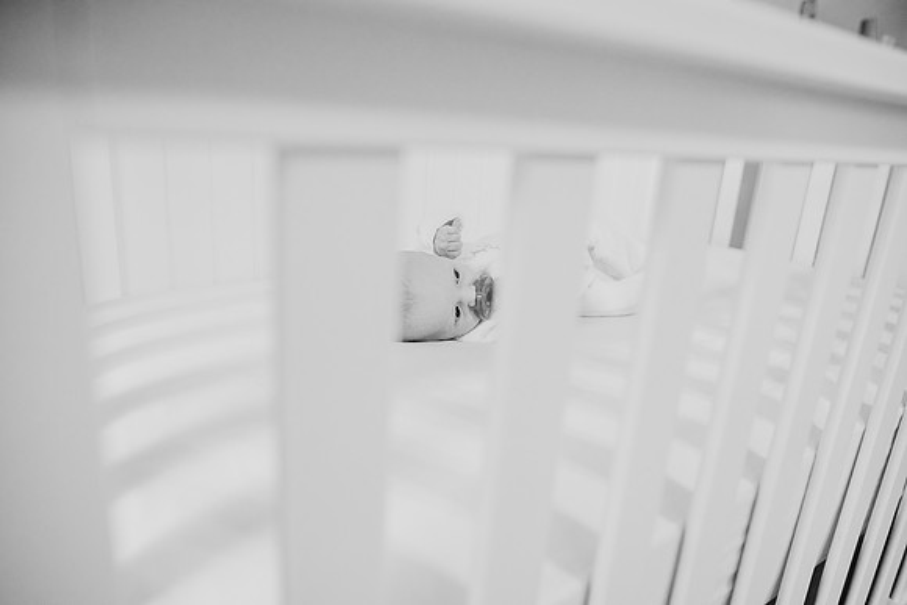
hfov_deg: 73.7
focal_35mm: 24
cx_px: 454
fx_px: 605
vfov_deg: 53.2
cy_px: 302
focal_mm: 24
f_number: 2.8
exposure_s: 1/160
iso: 800
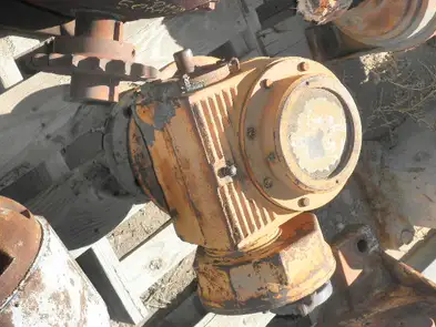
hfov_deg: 32.2
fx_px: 756
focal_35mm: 60
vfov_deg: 24.4
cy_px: 165
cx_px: 221
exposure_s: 1/400
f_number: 3.8
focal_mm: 10.5
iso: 64
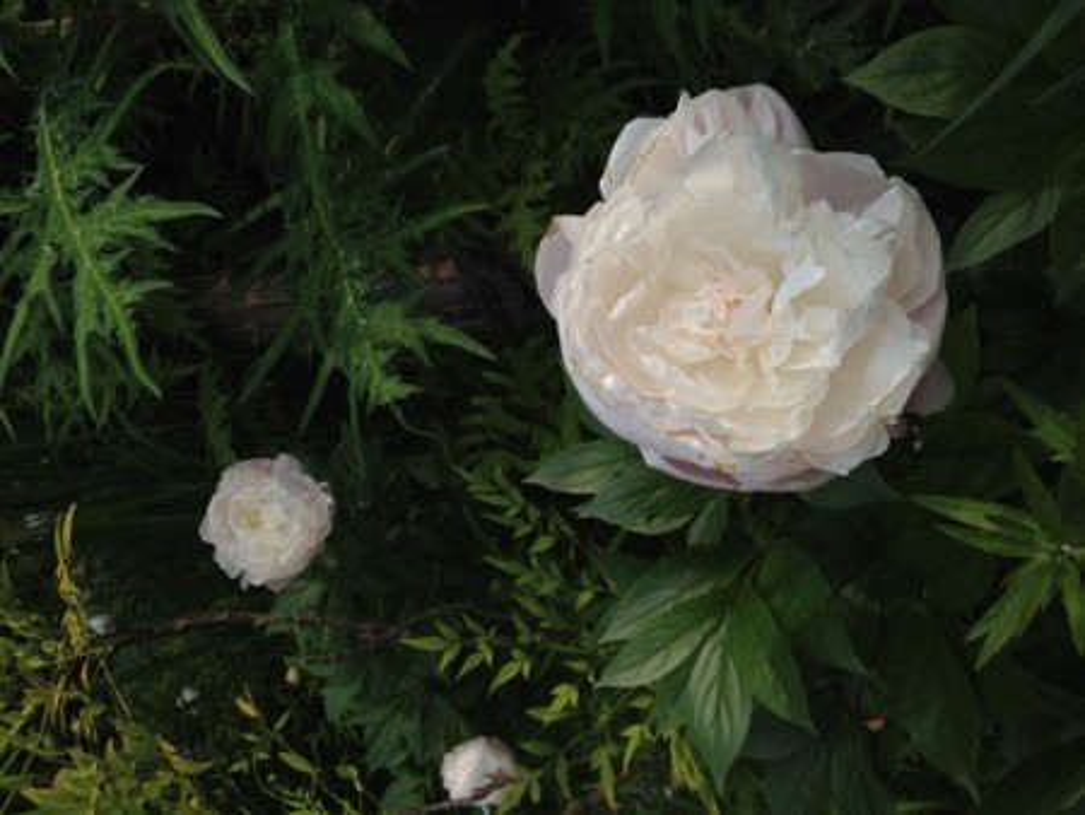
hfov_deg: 52.6
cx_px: 542
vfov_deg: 40.7
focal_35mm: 35
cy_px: 408
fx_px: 1098
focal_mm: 4.28
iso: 64
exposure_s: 1/1577
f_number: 2.4
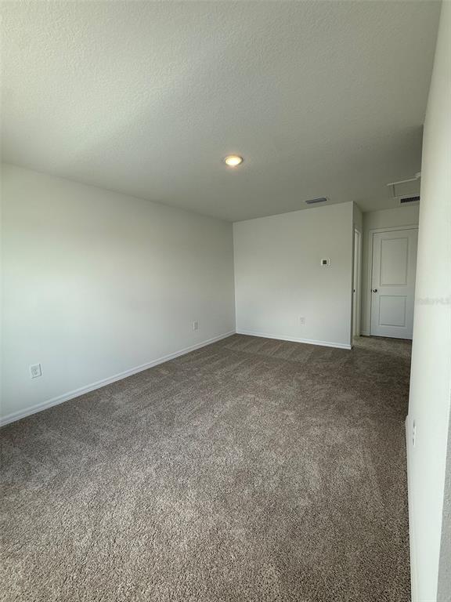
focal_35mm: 14
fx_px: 243
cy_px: 301
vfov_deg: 102.1
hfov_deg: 85.7
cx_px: 226
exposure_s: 1/136
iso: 64
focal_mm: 2.22
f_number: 2.2
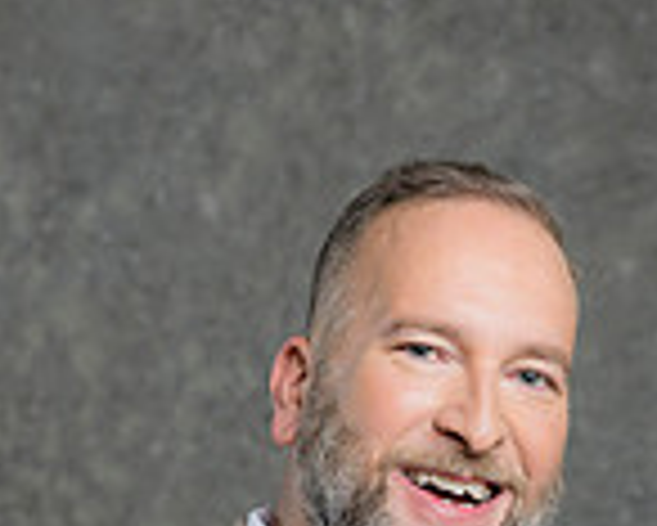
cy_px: 935
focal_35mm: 246
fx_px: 4787
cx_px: 418
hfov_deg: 7.8
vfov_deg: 6.2
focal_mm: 85
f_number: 5
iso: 125
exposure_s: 1/200
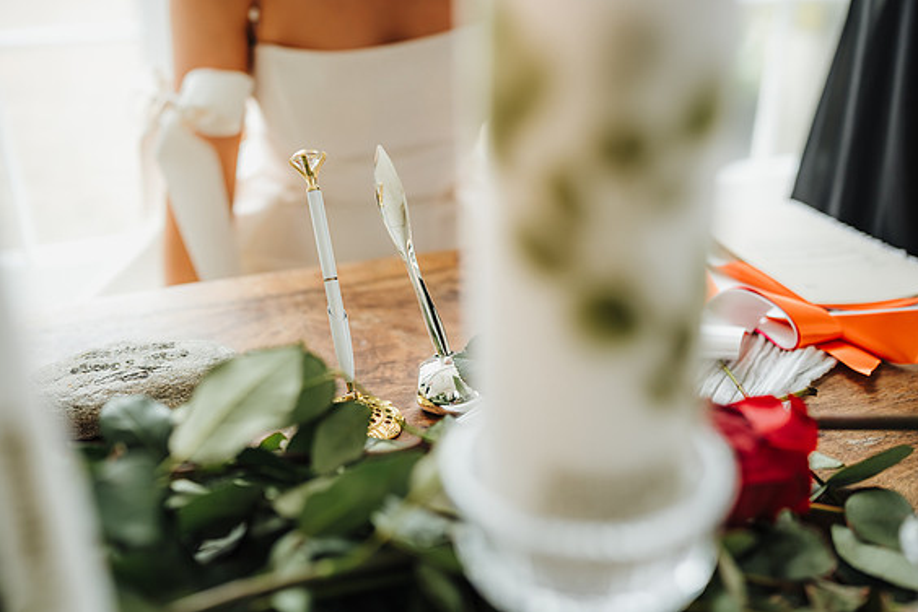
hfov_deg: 53.1
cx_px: 459
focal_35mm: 36
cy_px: 312
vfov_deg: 36.9
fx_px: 918
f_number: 2
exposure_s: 1/250
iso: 400
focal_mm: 35
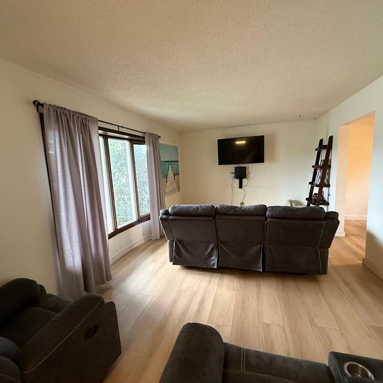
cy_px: 195
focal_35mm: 17
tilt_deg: -8.5
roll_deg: +3.5
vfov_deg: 84.0
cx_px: 189
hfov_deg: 84.0
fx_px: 213
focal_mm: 2.22
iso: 500
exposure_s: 1/60
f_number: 2.2
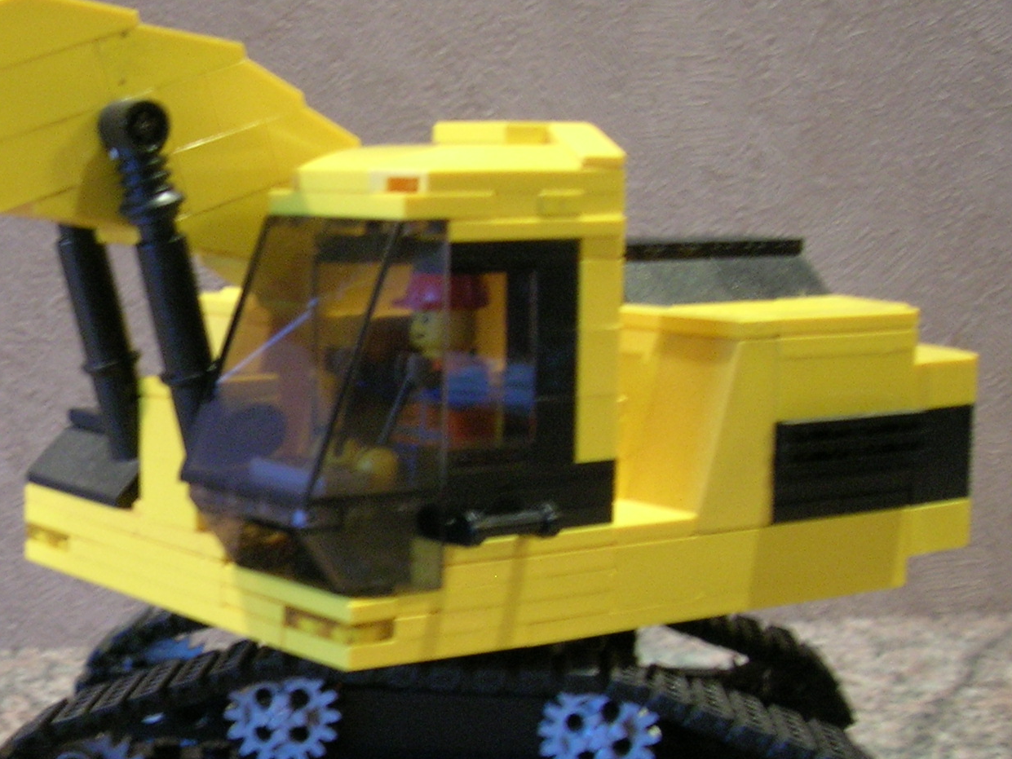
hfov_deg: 26.0
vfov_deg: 20.6
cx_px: 2
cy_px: 554
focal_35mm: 71
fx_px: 2076
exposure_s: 1/3.8
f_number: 2.9
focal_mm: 5.7
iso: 111
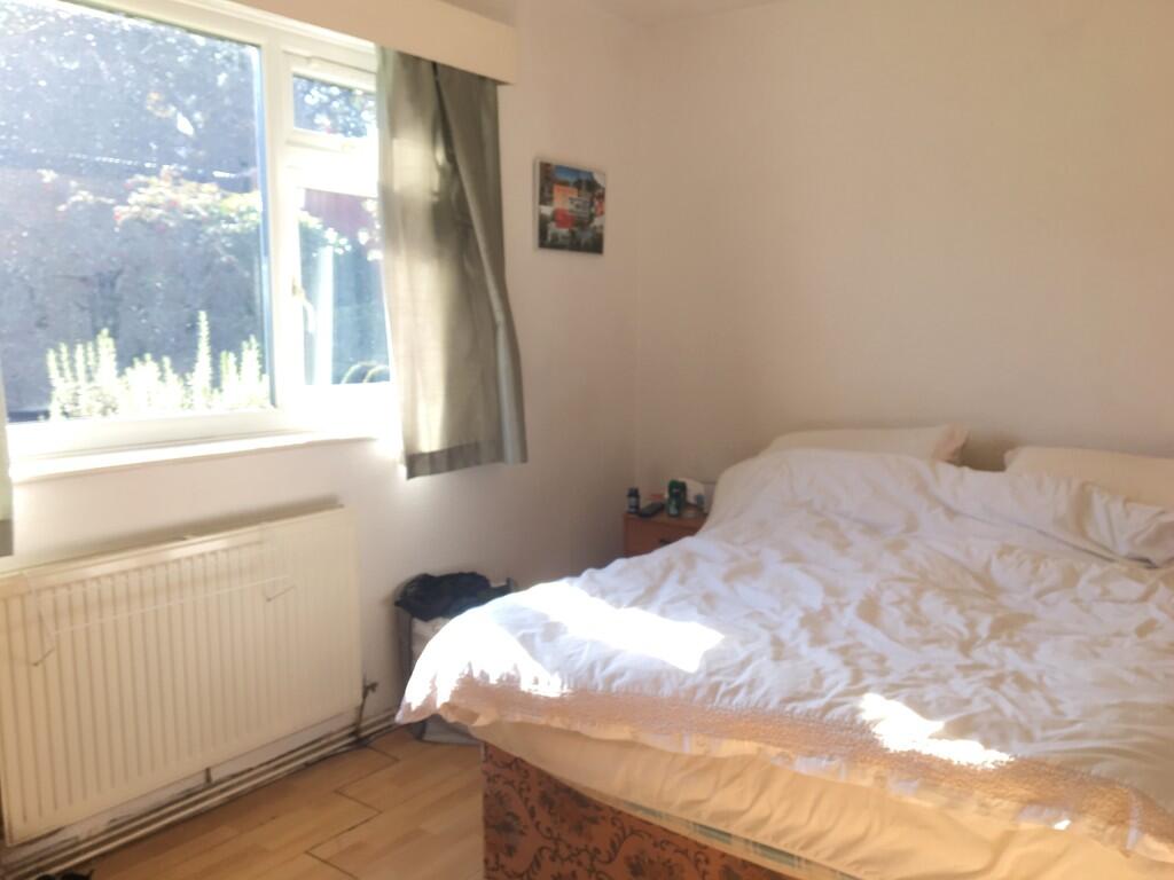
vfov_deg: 48.2
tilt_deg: -8.5
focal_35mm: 29
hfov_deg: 61.7
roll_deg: -0.2
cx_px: 587
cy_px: 440
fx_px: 984
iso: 25
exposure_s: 1/100
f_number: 2.2
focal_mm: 4.15
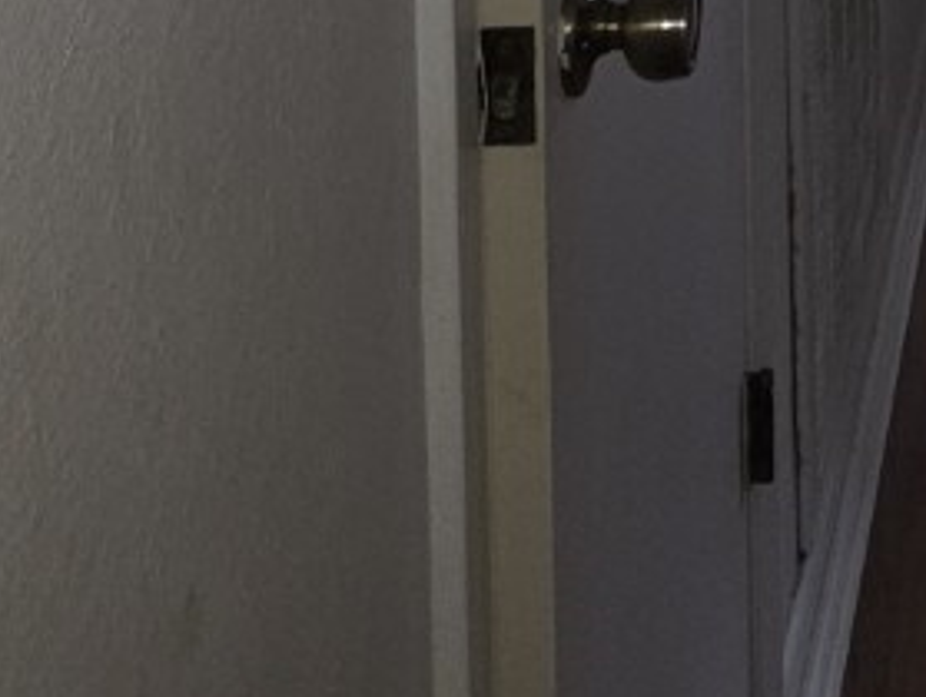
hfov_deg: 24.6
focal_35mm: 67
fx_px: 1795
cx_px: 1248
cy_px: -787
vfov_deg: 15.9
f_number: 1.9
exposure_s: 1/60
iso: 50
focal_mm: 2.2
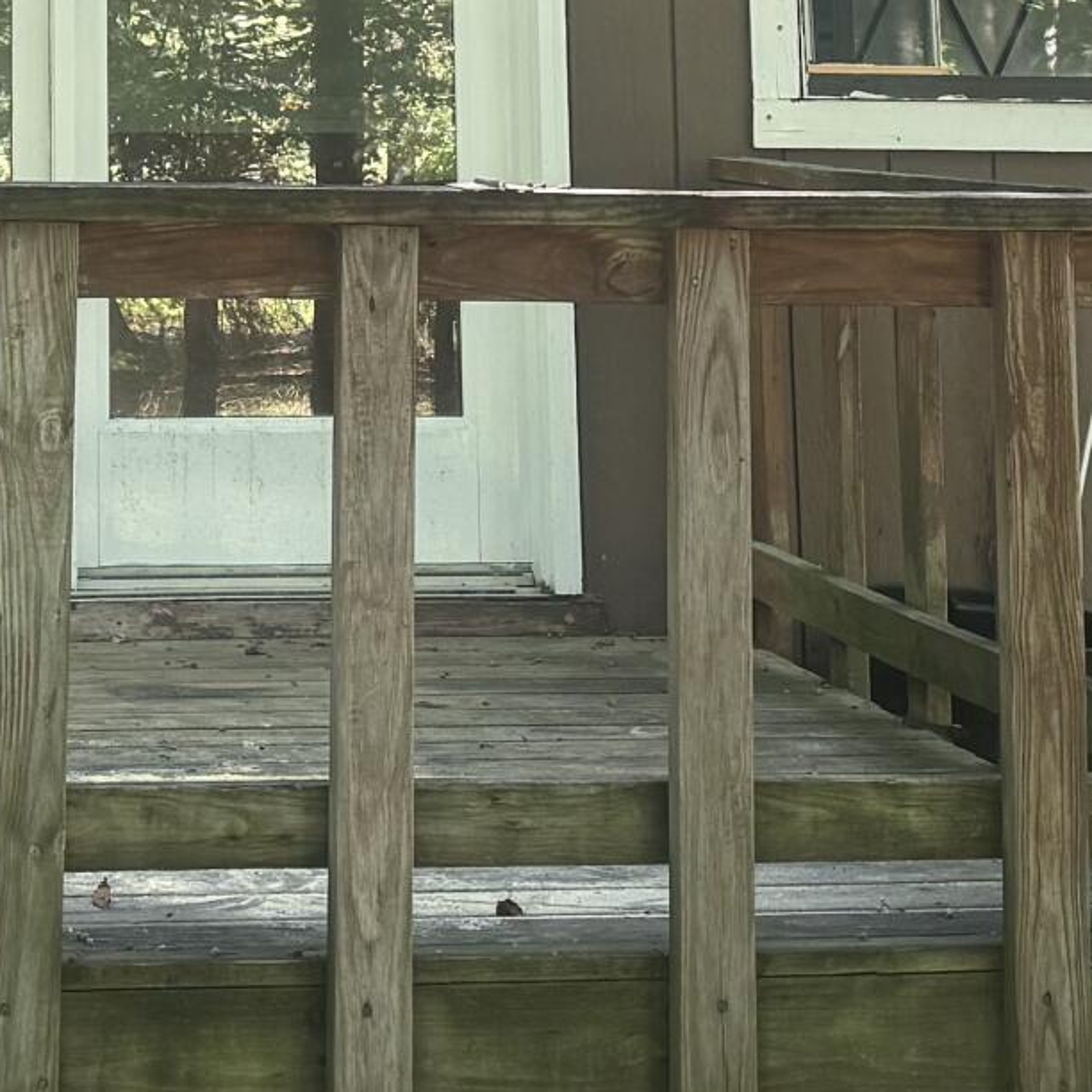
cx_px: 55
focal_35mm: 104
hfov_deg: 16.5
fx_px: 3712
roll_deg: -0.4
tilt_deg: +9.2
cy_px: -423
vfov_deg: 15.7
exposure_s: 1/121
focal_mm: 6.76
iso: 160
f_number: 1.78
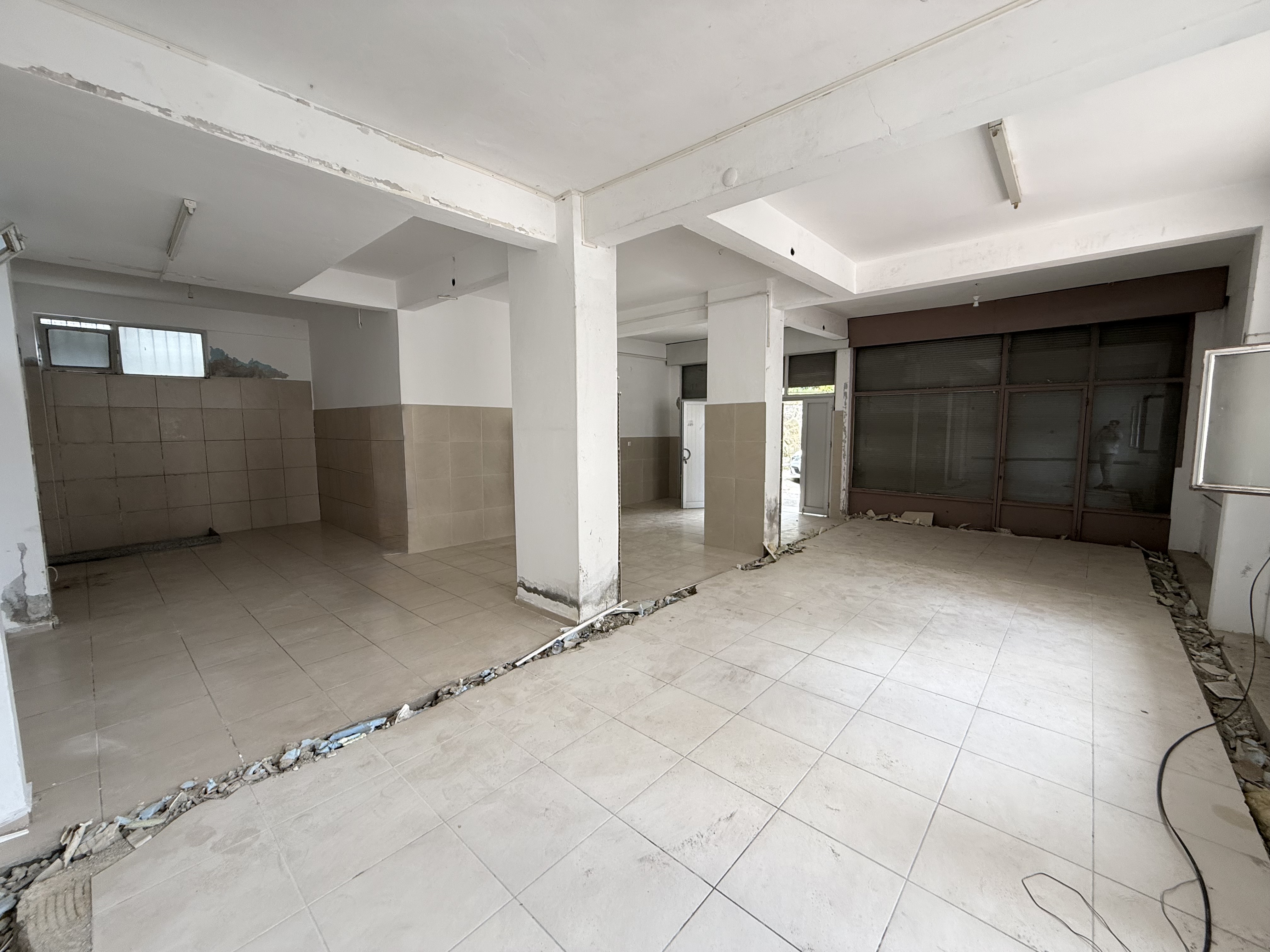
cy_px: 476
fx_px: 514
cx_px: 635
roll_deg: +0.0
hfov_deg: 102.1
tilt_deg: -4.5
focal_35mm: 14
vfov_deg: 85.7
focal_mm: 2.22
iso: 100
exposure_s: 1/99
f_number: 2.2
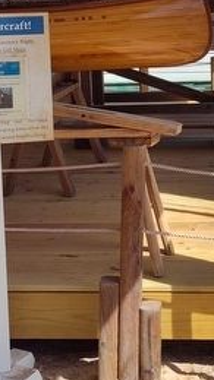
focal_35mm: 77
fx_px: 778
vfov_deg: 27.0
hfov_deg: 15.6
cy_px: 80
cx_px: 148
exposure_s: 1/1553
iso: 100
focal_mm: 5.56
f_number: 1.8
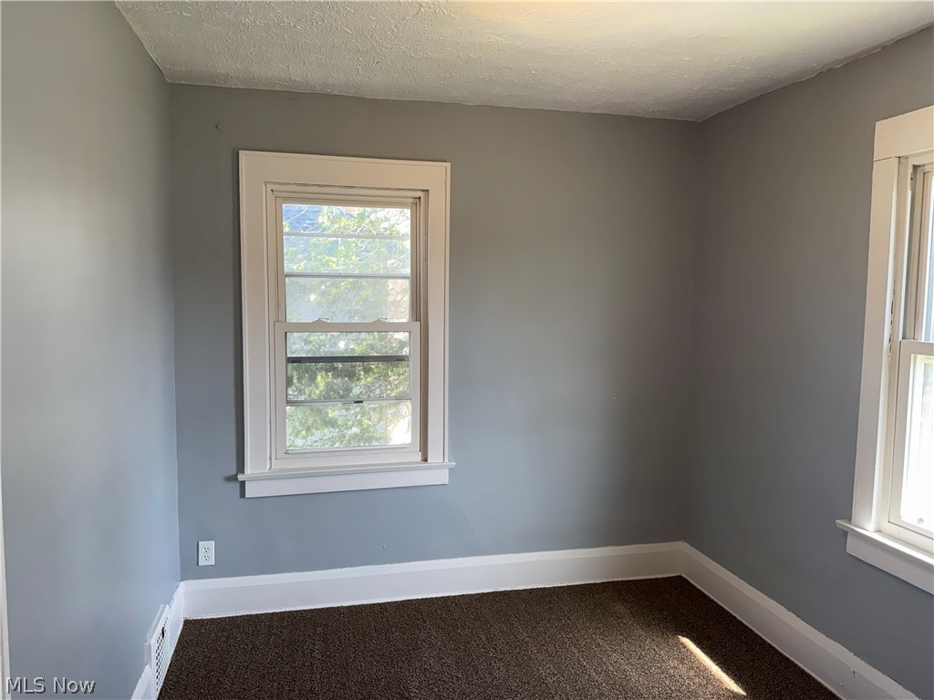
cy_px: 350
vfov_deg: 56.8
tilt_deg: -4.0
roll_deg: -0.8
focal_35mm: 24
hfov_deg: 71.6
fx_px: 648
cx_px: 467
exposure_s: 1/120
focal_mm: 6.76
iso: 125
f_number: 1.78
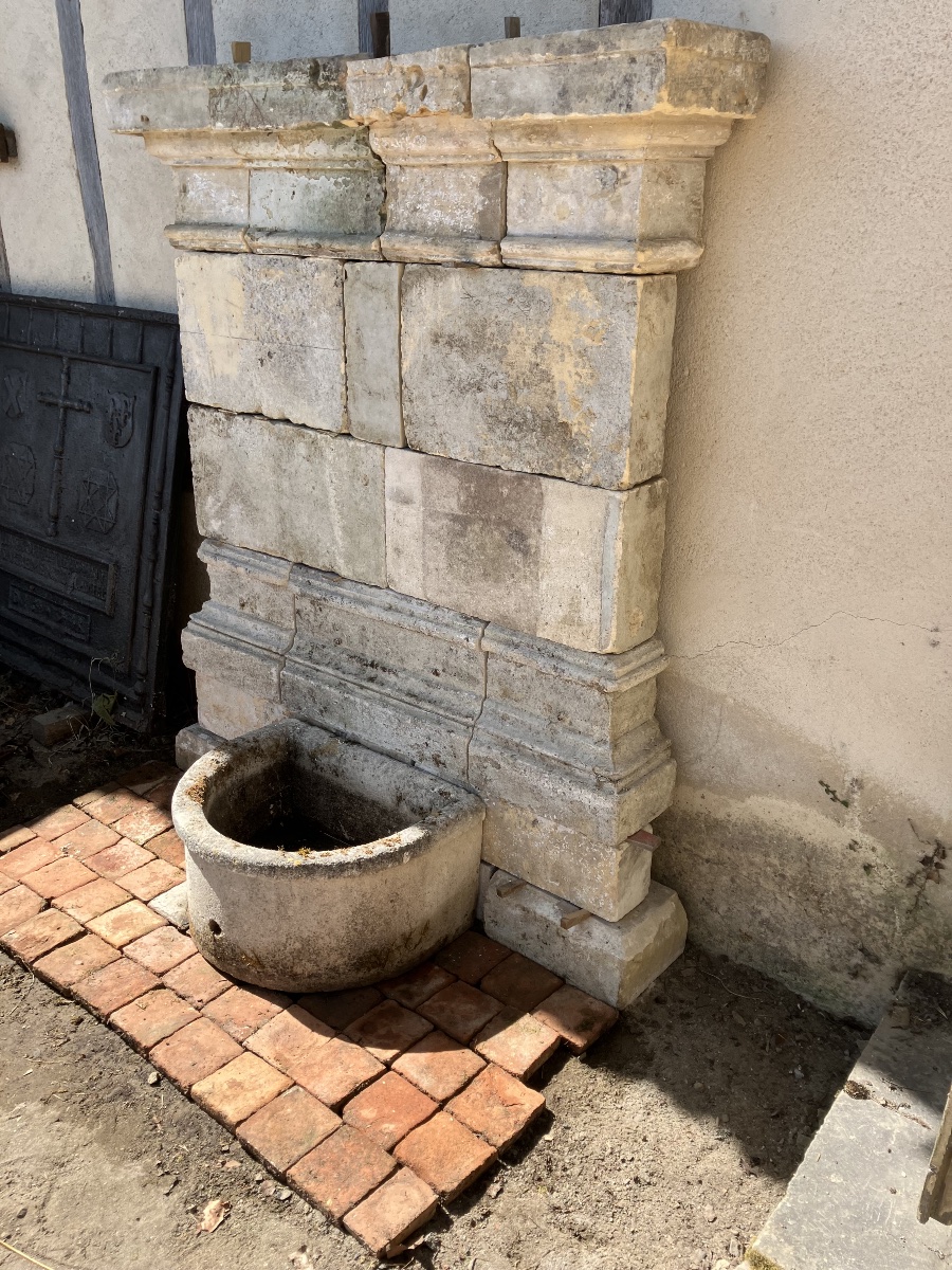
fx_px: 1027
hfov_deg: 49.7
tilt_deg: -21.7
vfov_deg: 63.4
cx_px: 476
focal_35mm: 28
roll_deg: -2.1
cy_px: 635
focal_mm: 3.99
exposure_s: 1/666
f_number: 1.8
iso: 32
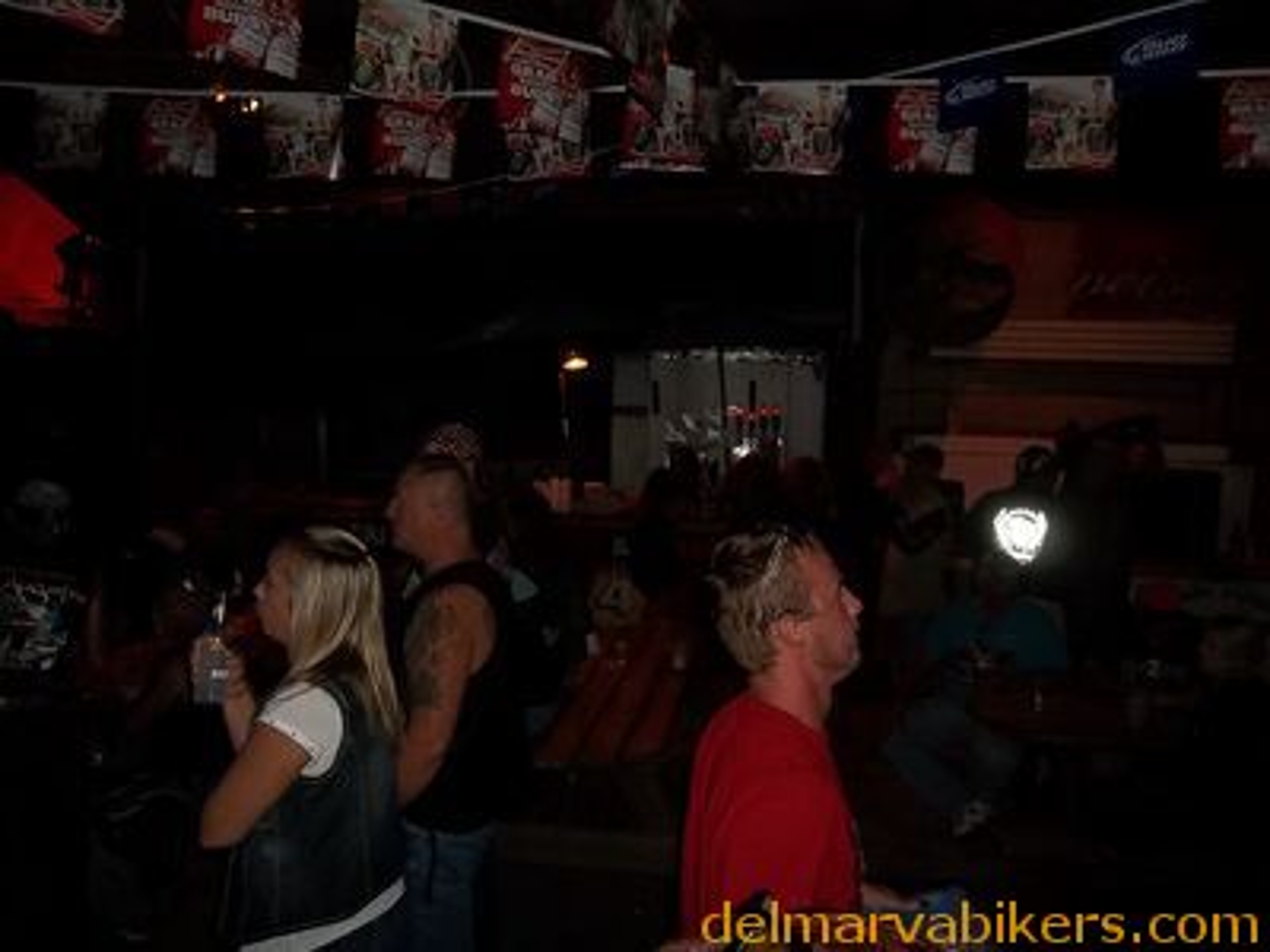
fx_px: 991
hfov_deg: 65.3
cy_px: 476
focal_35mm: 27
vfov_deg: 51.4
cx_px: 635
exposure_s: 1/30
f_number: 3.5
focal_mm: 4.9
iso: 80
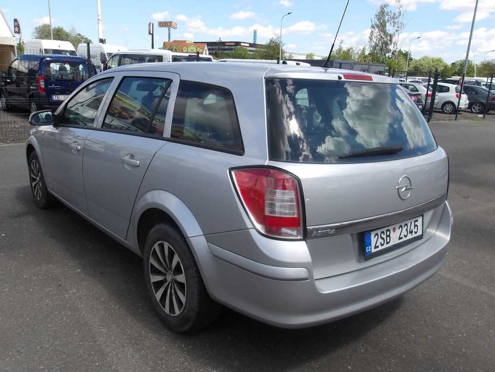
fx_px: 401
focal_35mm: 28
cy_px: 186
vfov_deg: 49.8
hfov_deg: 63.4
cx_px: 247
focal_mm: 4.9
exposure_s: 1/976
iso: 100
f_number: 3
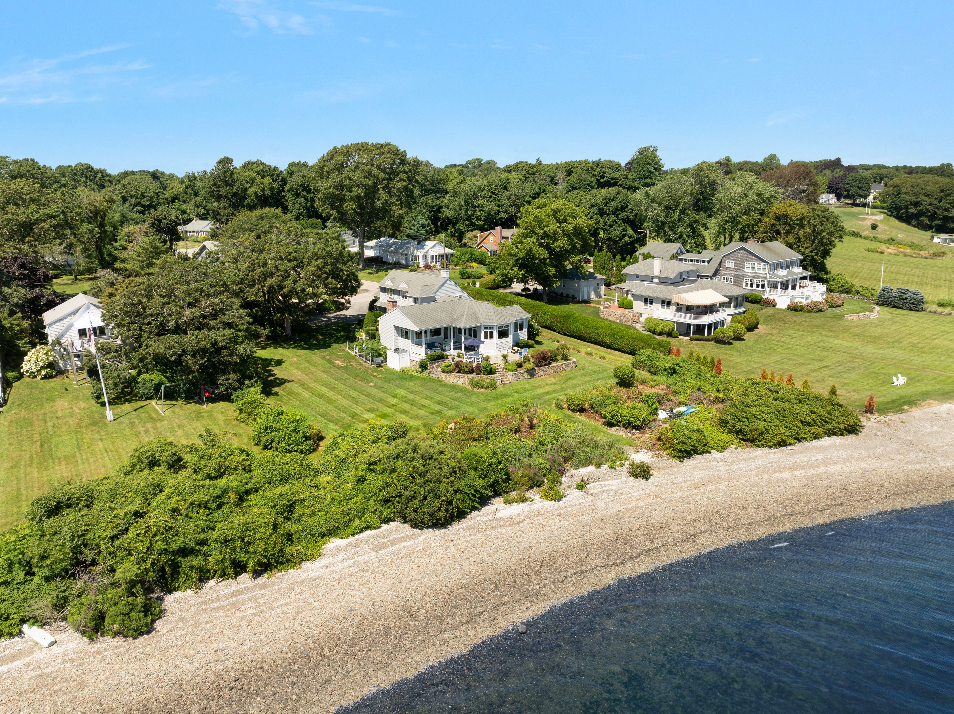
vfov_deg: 56.8
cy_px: 357
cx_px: 477
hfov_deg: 71.6
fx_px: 661
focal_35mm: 24
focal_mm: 12.29
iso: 100
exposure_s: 1/1250
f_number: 2.8
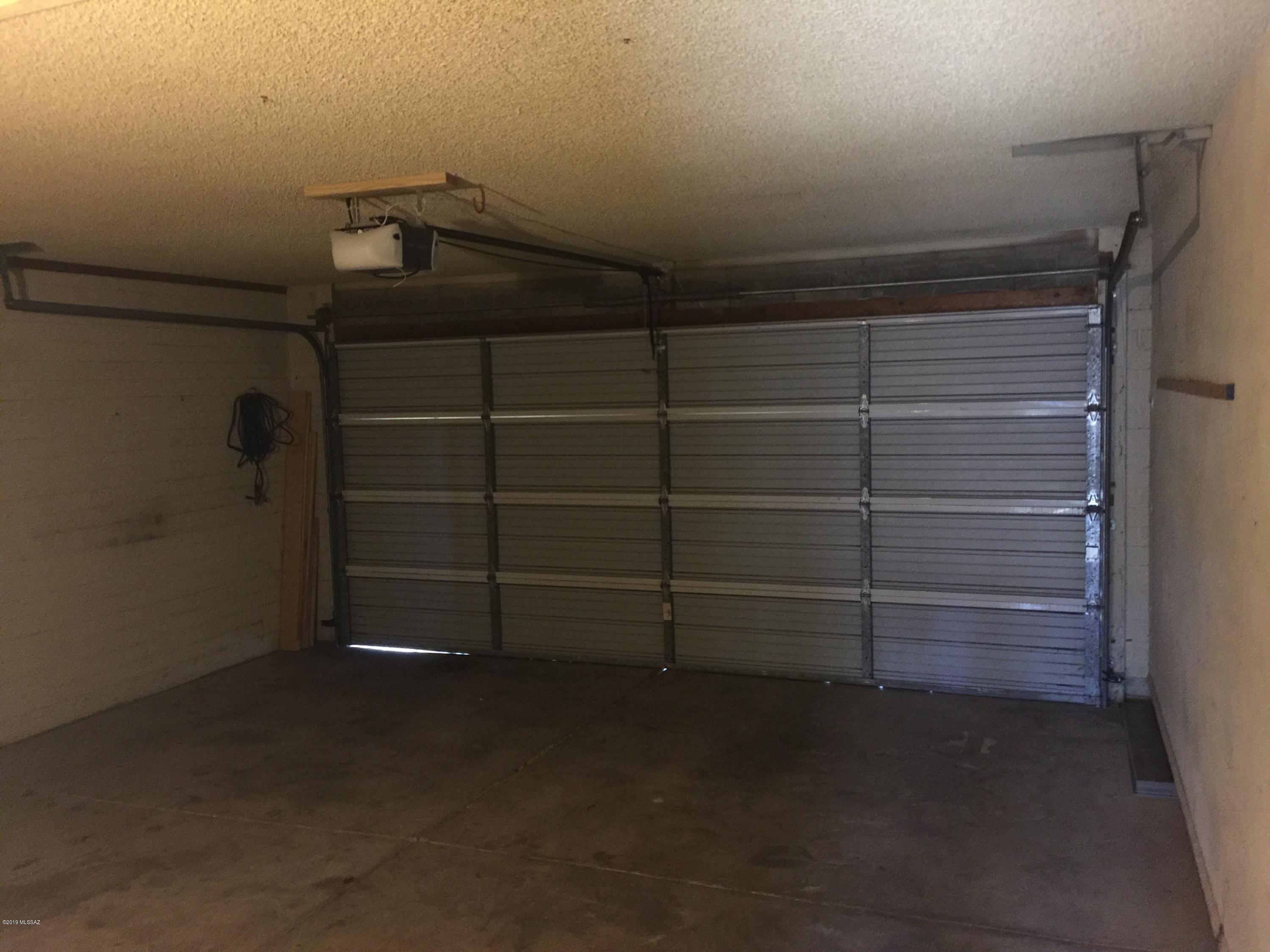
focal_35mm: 29
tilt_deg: -4.7
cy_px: 476
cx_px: 635
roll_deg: +0.3
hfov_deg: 61.7
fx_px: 1064
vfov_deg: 48.2
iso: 100
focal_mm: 4.15
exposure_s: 1/4
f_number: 2.2
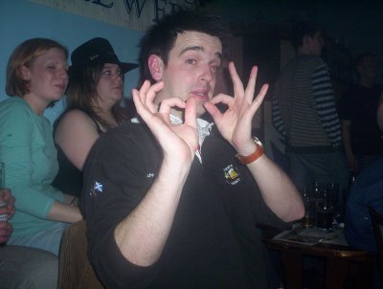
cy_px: 144
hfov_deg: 48.9
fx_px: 421
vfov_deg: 37.9
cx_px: 192
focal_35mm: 38
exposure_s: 1/60
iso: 140
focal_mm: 4.99
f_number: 4.5
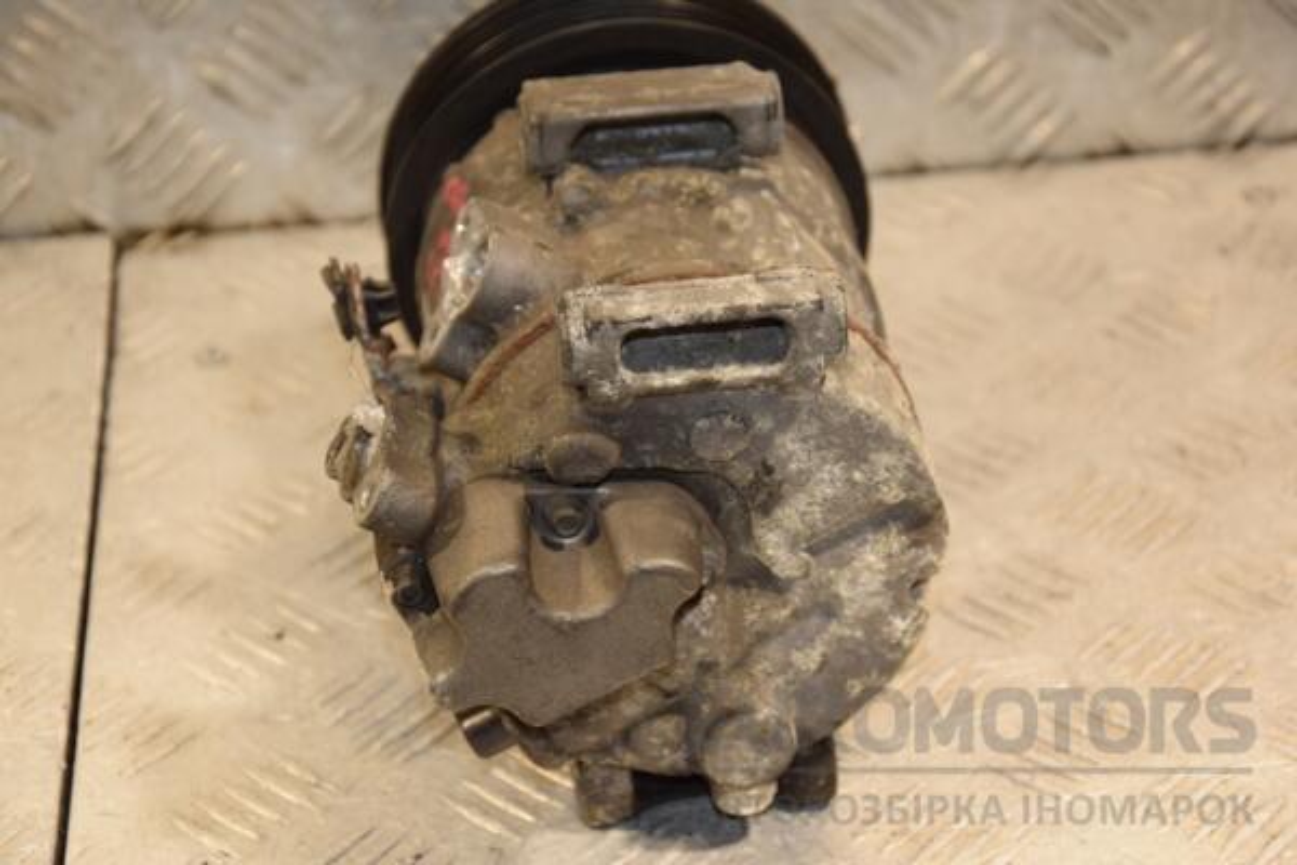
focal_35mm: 105
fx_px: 3783
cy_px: 432
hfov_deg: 19.5
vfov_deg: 13.0
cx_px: 648
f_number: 5.3
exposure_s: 1/200
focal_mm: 70
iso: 800
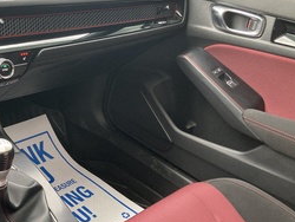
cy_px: 81
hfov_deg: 39.3
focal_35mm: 47
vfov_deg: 30.8
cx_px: 74
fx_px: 401
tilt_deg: -23.4
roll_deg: -10.2
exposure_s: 1/60
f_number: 1.8
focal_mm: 3.99
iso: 125
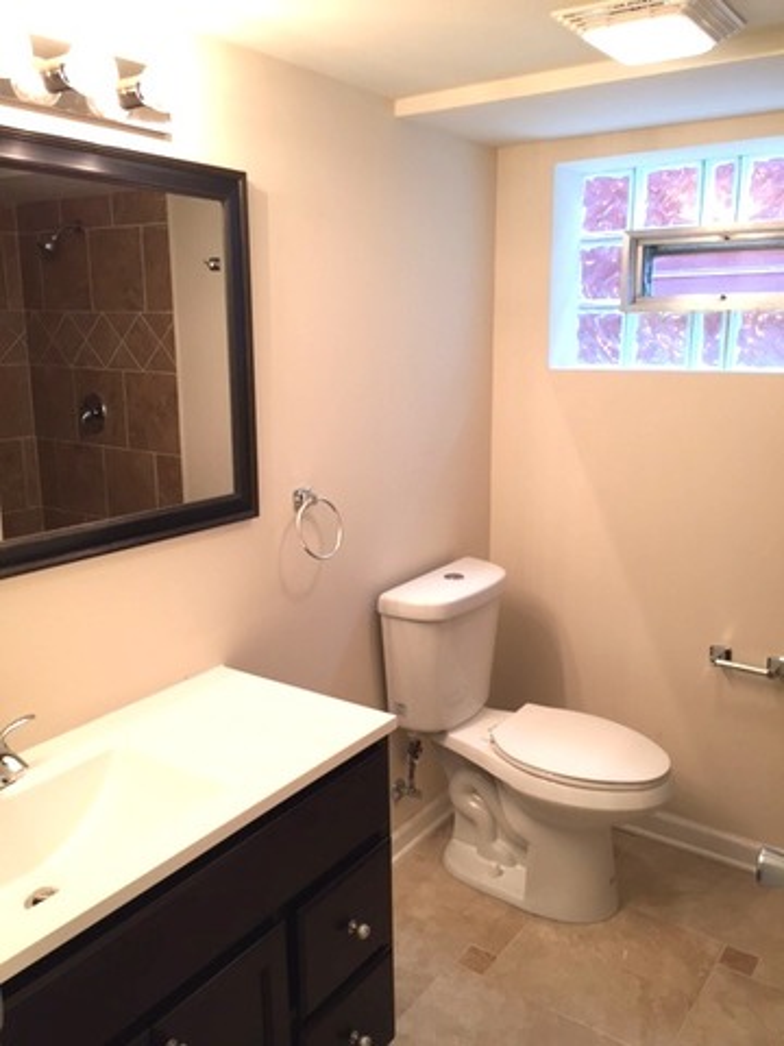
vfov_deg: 61.7
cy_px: 523
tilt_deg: -12.5
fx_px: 876
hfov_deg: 48.2
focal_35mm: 29
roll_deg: +0.2
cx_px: 392
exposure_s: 1/30
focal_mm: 4.15
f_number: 2.2
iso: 32
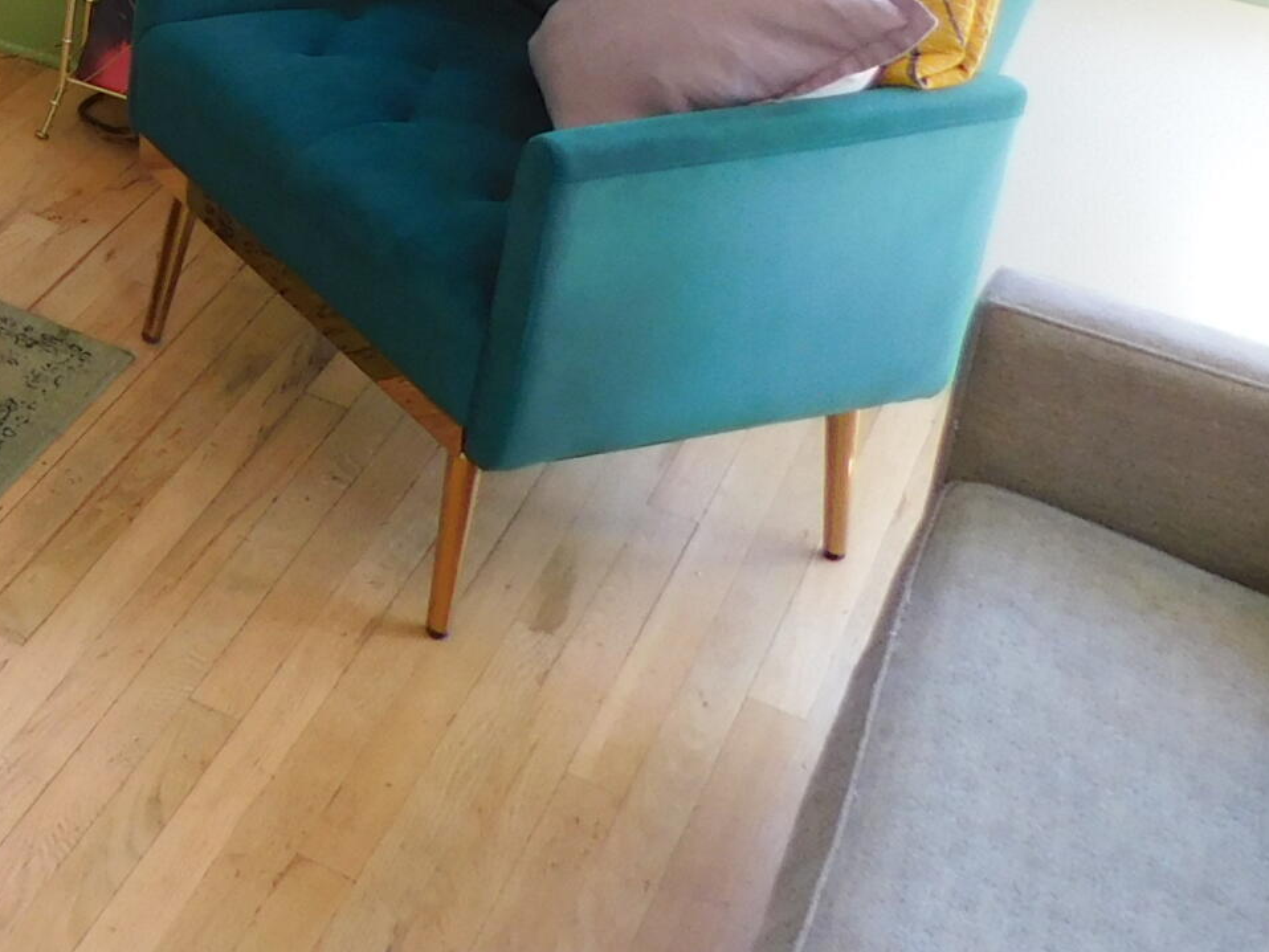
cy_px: -406
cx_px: -672
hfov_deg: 22.0
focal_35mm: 72
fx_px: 2640
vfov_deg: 18.5
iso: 125
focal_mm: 4
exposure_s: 1/40
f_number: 3
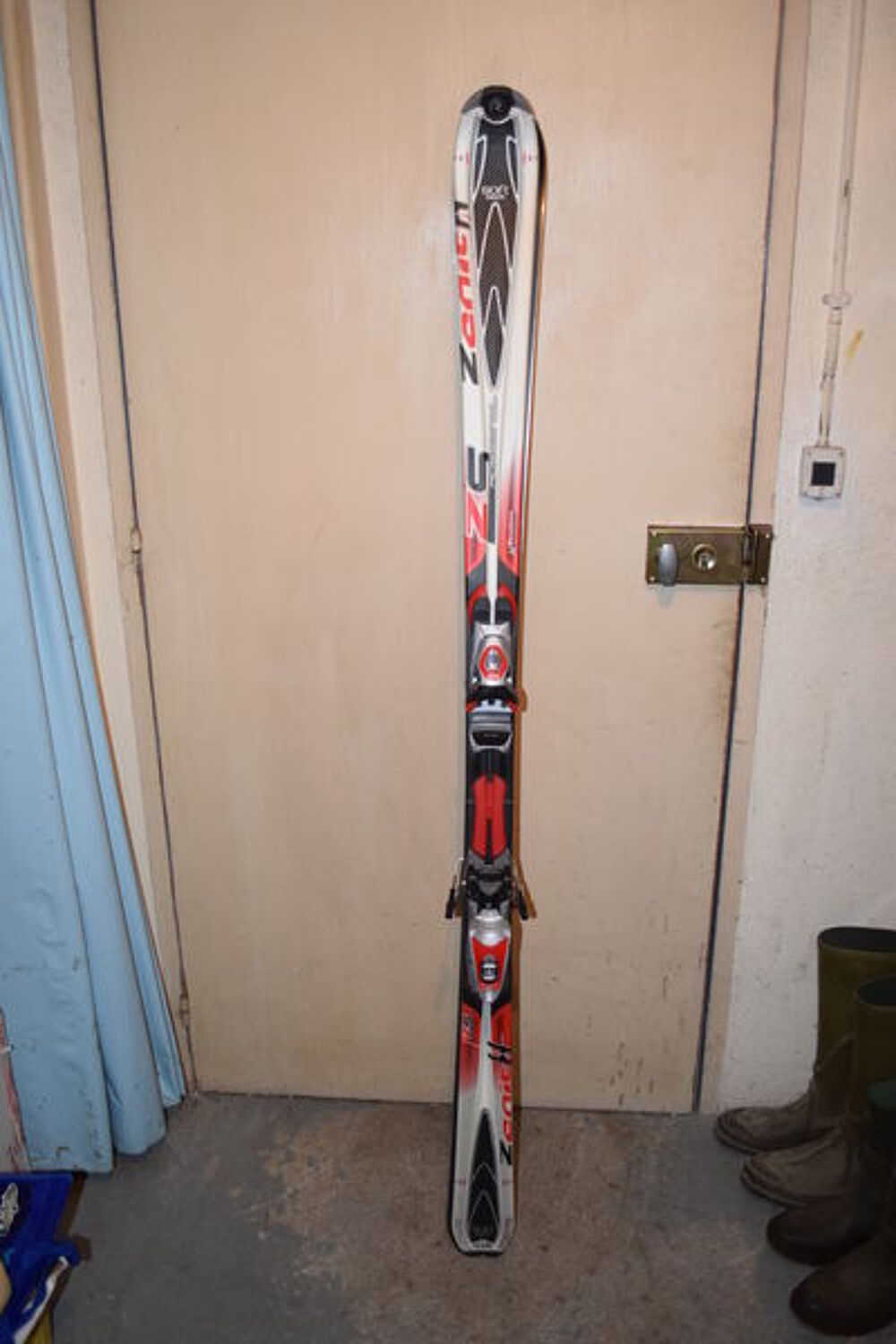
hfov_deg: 43.6
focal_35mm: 30
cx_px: 448
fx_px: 1120
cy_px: 672
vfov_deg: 61.9
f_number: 3.8
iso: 1800
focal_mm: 20
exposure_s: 1/60
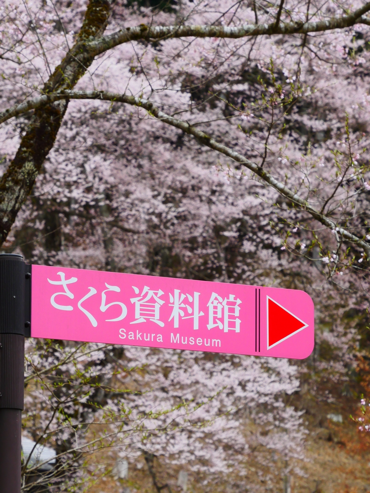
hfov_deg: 7.4
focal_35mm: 200
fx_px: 2850
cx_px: 185
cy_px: 246
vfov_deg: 9.9
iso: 640
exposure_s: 1/250
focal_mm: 100
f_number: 11
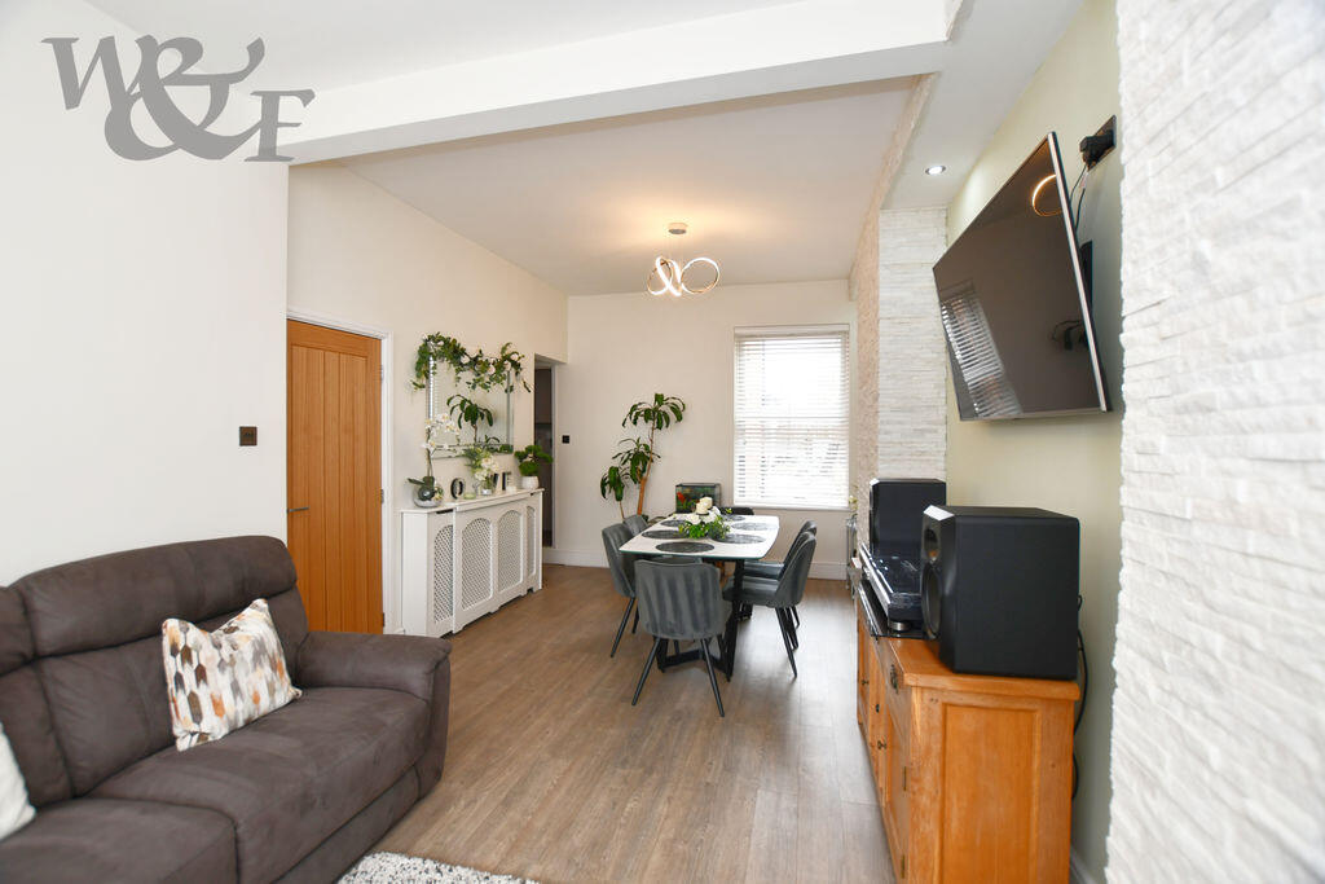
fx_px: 552
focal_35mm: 15
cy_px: 442
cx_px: 662
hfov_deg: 100.4
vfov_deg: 77.3
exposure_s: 1/60
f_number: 4
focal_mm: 10
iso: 220
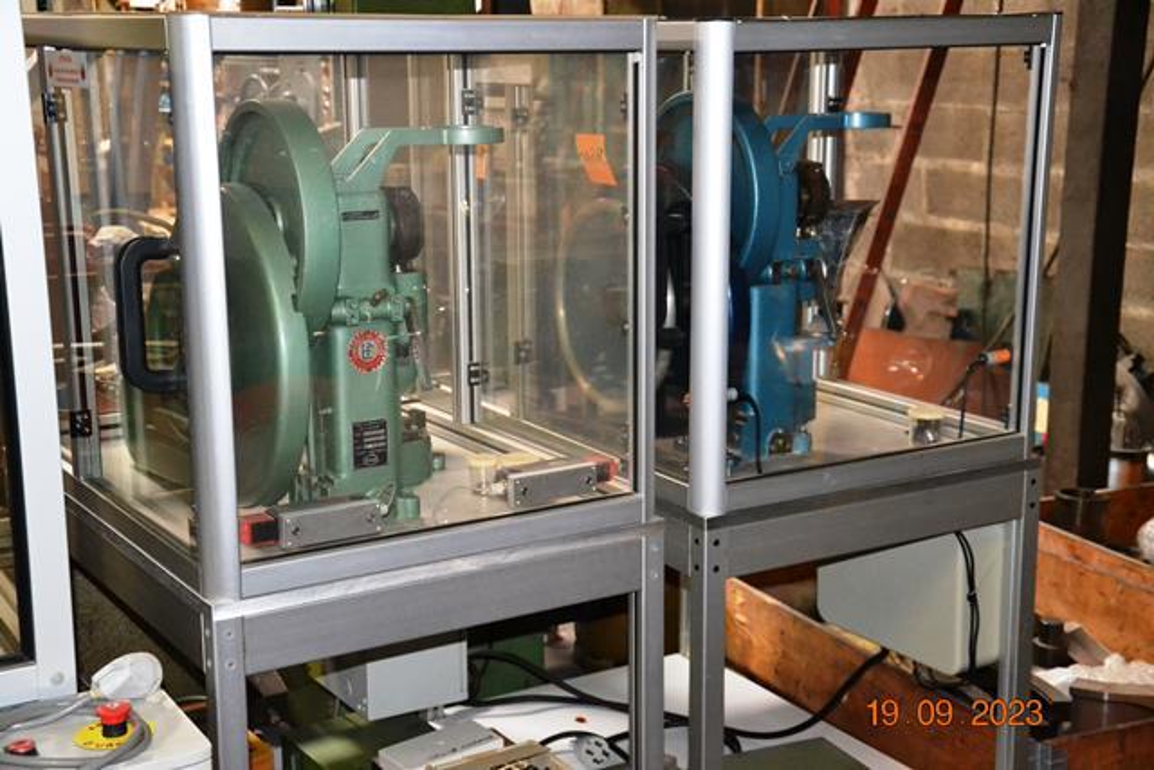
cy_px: 385
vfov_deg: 26.5
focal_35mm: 51
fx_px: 1635
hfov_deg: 38.9
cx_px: 577
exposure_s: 1/60
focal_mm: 34
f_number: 4.2
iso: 3200
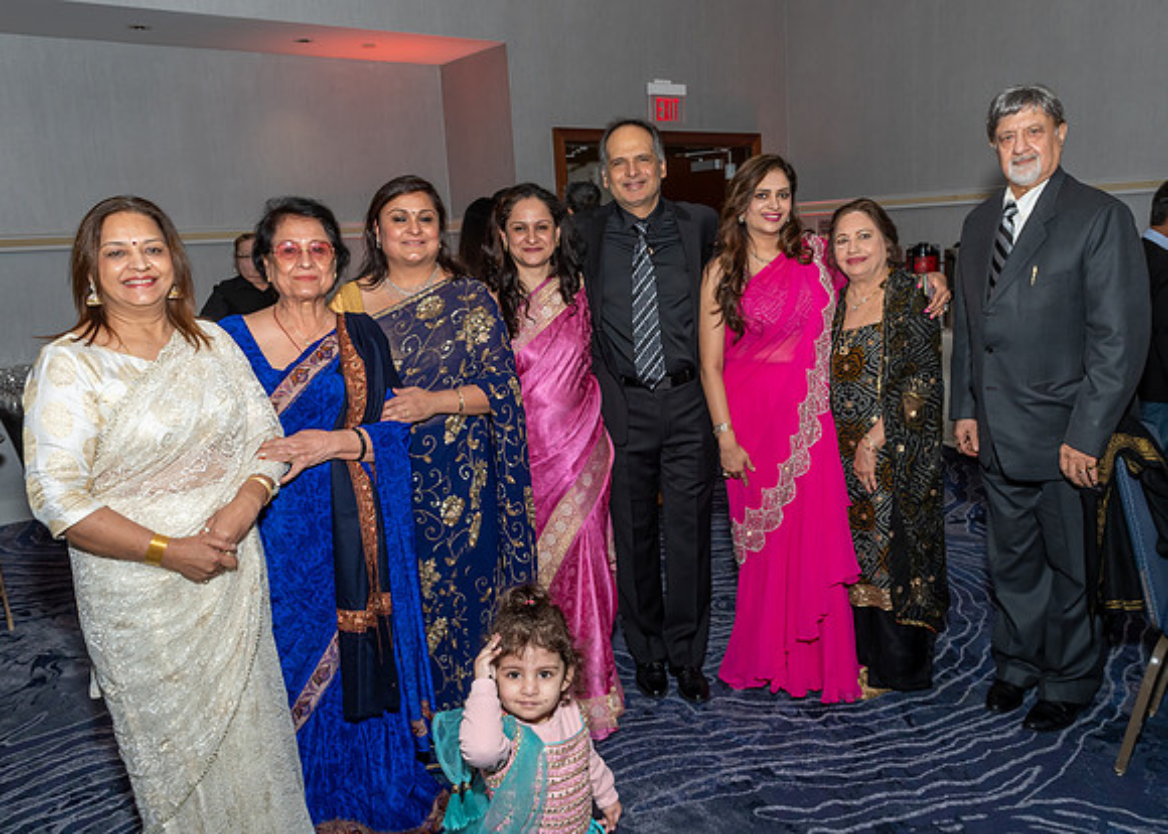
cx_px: 628
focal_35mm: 28
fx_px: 932
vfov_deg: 48.2
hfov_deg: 64.1
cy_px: 396
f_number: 7.1
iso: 400
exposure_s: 1/250
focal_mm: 17
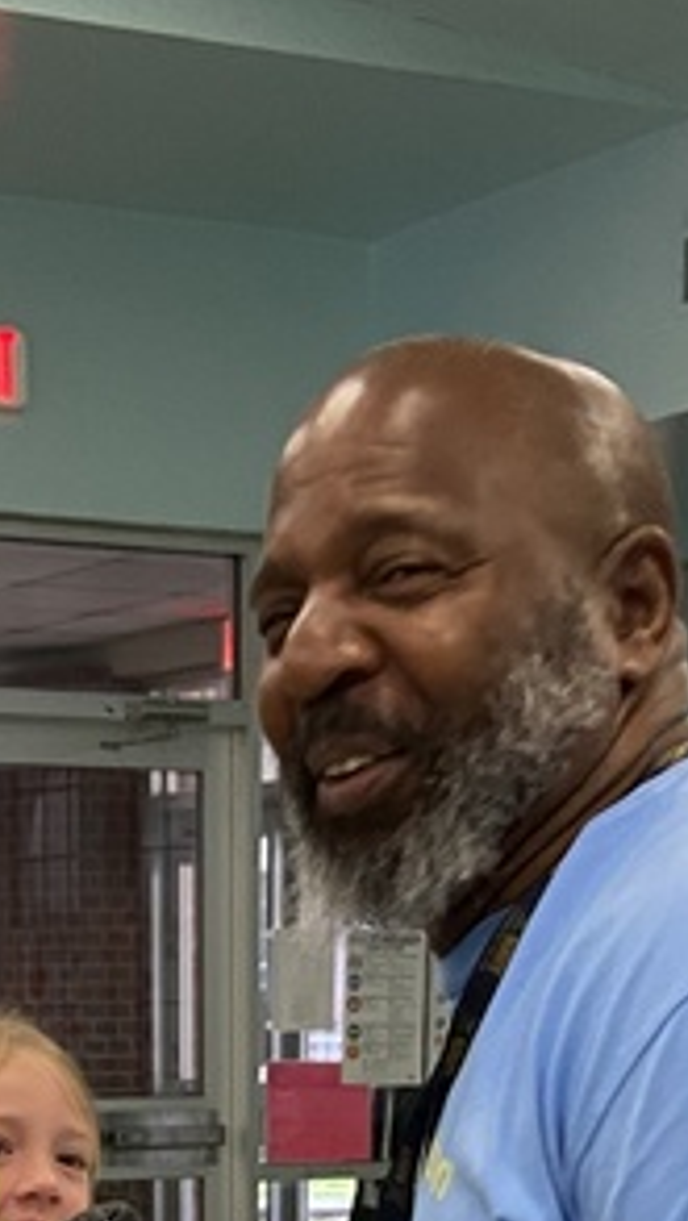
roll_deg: +1.5
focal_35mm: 99
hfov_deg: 12.2
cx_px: 100
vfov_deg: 18.4
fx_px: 3208
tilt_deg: -17.3
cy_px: 1967
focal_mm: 4.25
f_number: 1.8
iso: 200
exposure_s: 1/60
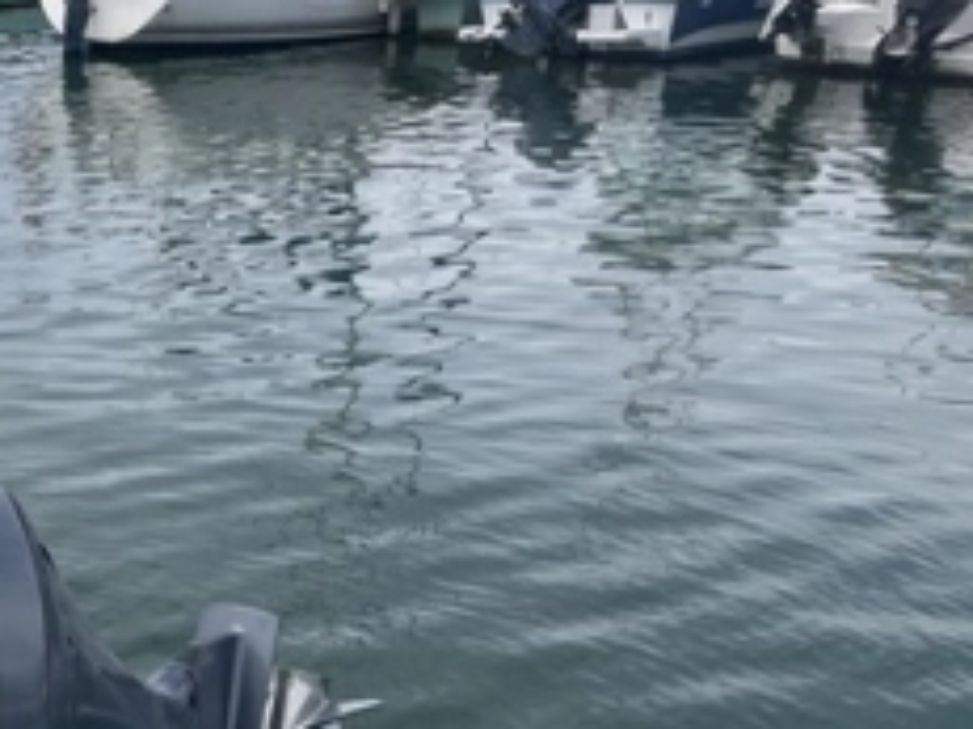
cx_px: 21
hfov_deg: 29.4
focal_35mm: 62
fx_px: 1742
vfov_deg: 22.9
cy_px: 693
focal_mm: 4.2
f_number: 1.6
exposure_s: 1/4132
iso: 32
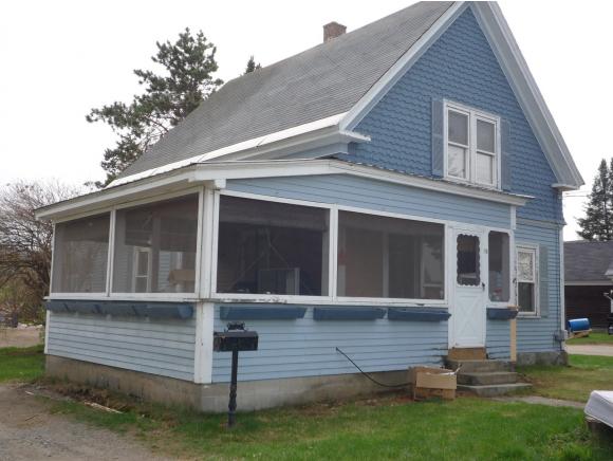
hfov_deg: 47.8
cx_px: 306
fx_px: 691
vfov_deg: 36.9
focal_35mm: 39
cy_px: 230
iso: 100
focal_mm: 6.8
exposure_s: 1/500
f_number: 4
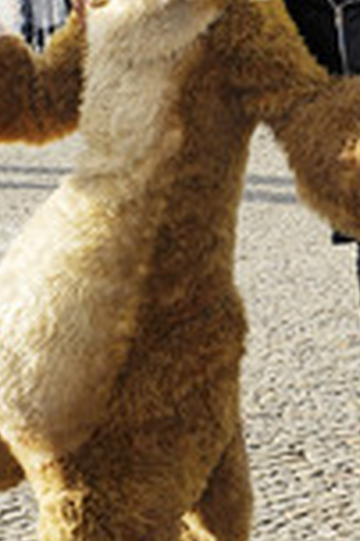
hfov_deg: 13.6
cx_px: 244
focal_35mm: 100
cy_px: 132
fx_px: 1503
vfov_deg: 20.3
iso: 500
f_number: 10
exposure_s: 1/500
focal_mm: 38
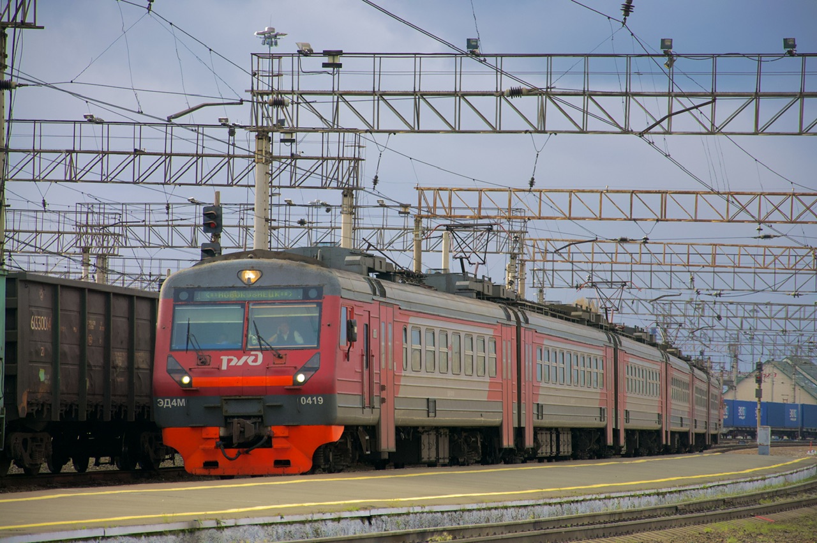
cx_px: 408
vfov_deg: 8.7
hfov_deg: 13.1
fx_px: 3570
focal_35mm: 158
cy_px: 272
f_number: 5.6
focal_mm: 105
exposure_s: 1/1250
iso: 1000
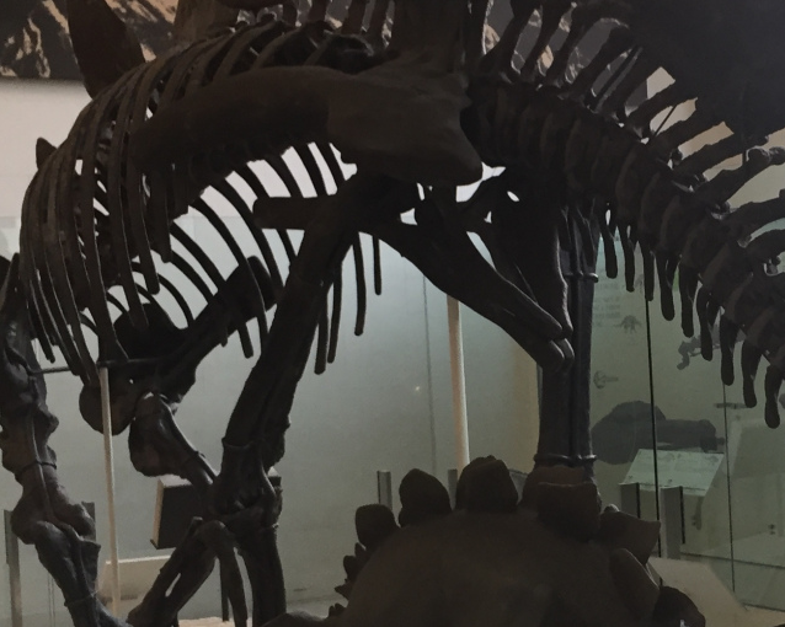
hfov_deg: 25.9
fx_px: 1649
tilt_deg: -1.1
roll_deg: +1.8
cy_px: 364
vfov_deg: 21.5
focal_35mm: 71
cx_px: 705
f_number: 2.2
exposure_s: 1/30
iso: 40
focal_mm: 4.15
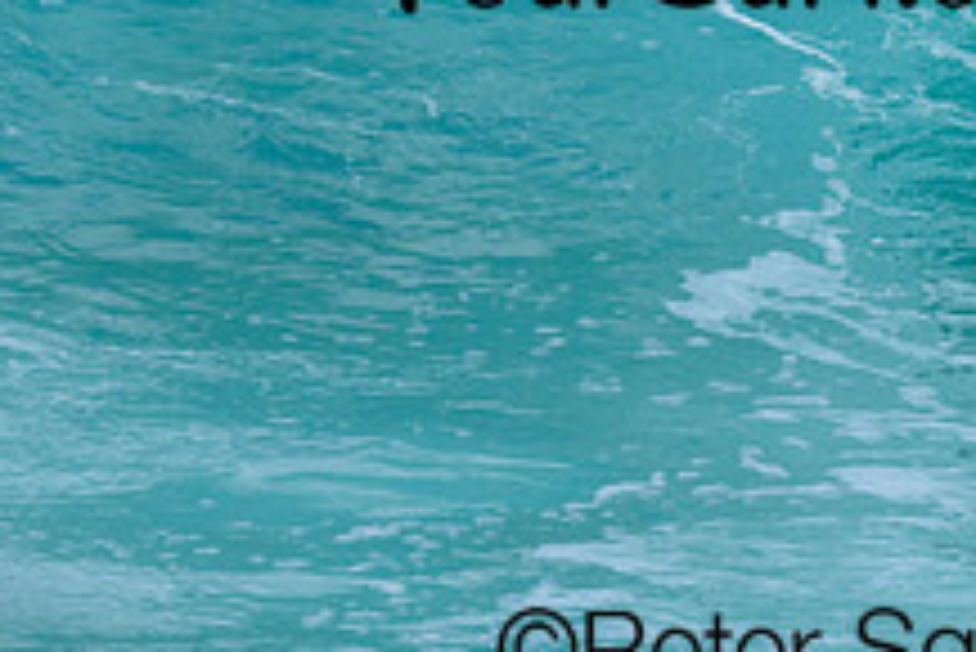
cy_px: 7
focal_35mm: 2937
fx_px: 79676
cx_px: 1121
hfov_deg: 0.7
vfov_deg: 0.5
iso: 360
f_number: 6.3
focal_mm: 800
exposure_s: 1/2000
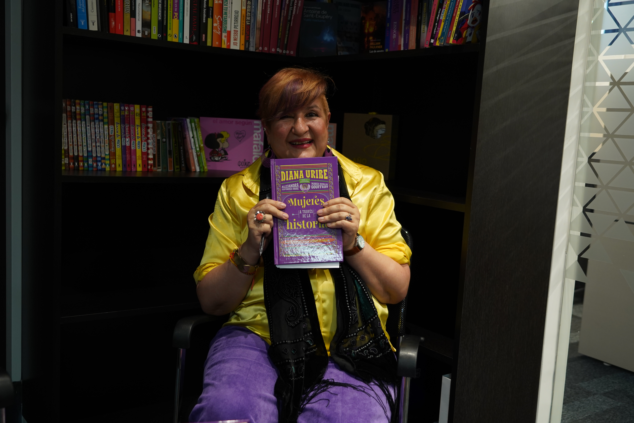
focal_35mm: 38
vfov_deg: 35.1
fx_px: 669
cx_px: 317
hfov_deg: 50.7
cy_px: 212
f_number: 4
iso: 1250
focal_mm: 38
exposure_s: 1/60
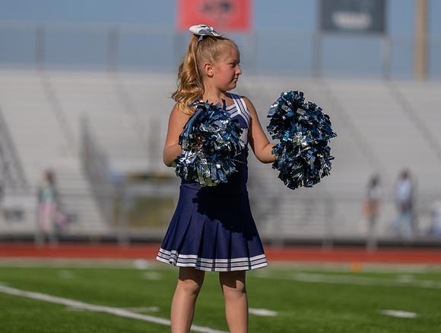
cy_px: 147
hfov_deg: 8.0
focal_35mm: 248
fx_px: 3164
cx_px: 203
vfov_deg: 6.0
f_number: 2.8
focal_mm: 200
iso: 100
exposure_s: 1/4000
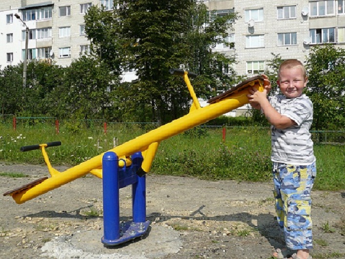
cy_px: 130
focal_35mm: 36
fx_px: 359
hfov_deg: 51.4
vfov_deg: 39.7
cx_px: 172
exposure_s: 1/500
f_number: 5.6
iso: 100
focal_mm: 6
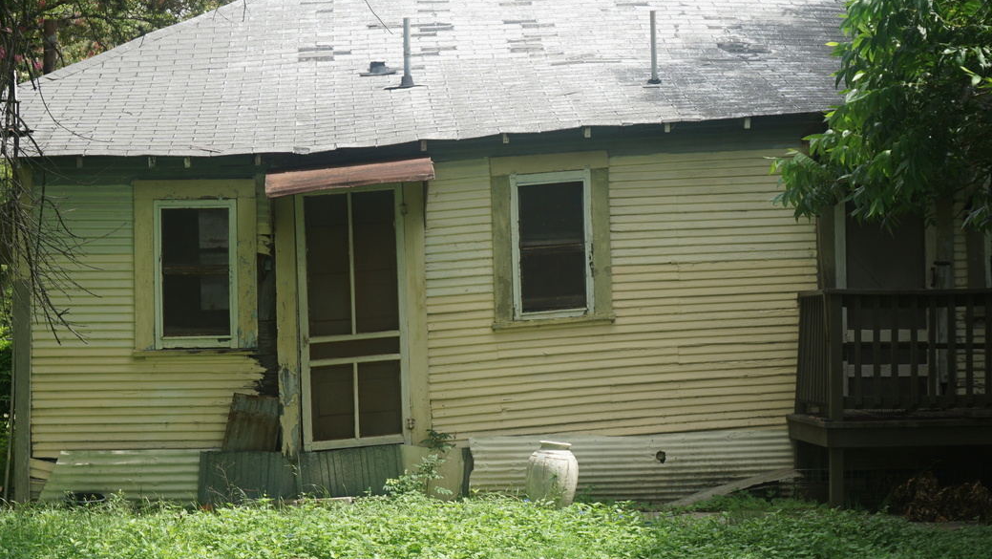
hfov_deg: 26.2
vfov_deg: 15.0
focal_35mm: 81
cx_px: 574
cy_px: 298
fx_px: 2126
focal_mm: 33
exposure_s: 1/125
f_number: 8
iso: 100
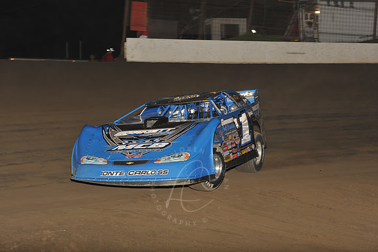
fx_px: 1049
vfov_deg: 13.7
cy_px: 126
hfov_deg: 20.4
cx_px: 189
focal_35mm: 100
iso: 1000
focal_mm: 100
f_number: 7.1
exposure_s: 1/320
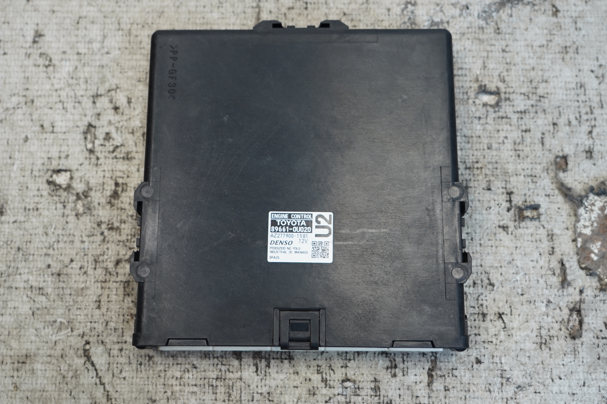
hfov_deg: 46.4
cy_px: 202
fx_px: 708
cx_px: 304
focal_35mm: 42
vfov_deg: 31.8
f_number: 4
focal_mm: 28
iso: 200
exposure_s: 1/60
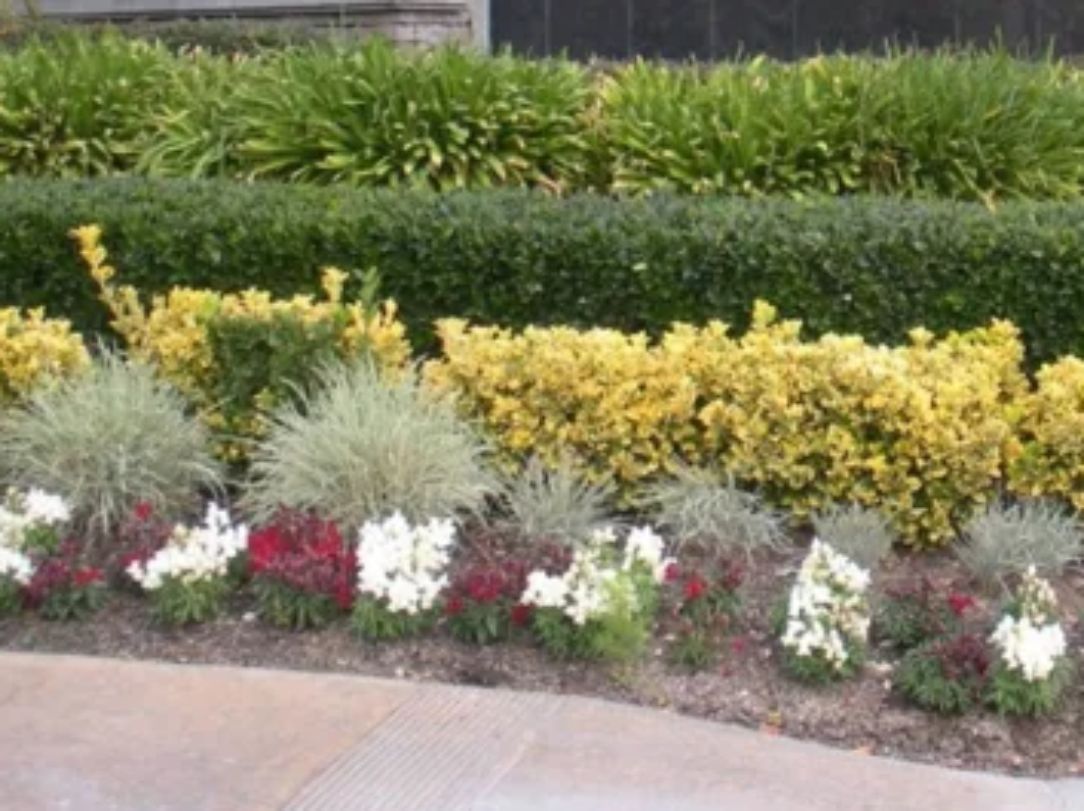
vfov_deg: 18.9
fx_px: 2378
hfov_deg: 24.7
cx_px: 1030
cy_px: 46
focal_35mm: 76
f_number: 3.5
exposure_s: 1/148
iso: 64
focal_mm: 6.3
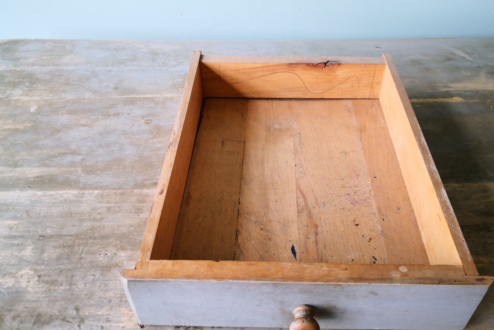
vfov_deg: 42.3
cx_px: 269
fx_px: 425
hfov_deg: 60.2
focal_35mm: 31
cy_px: 177
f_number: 1.6
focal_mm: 3.95
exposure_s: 1/50
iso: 125
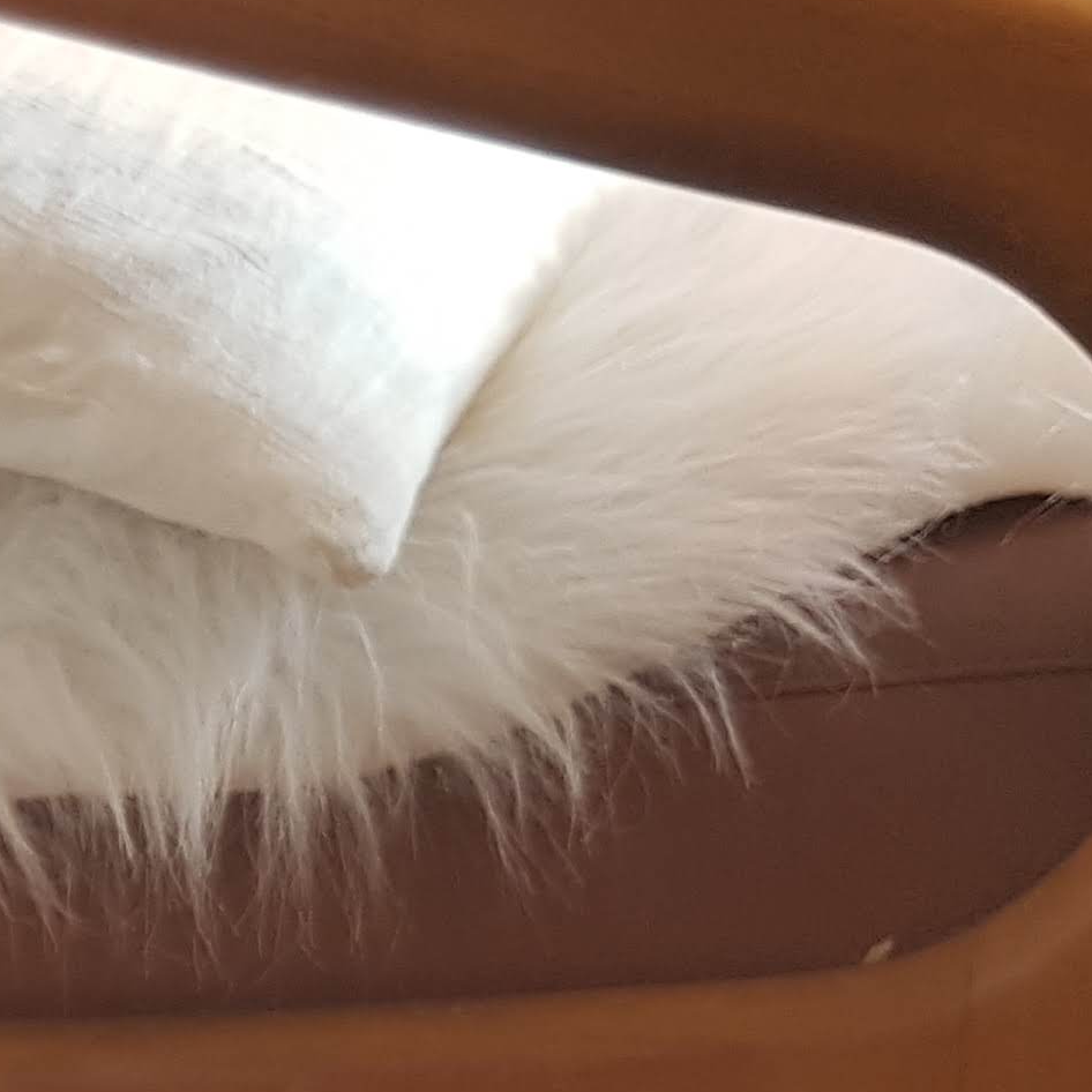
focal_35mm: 98
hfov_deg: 16.5
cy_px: 1082
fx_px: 3498
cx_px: -454
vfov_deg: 17.4
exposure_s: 1/100
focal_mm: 4.2
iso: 80
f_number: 1.7
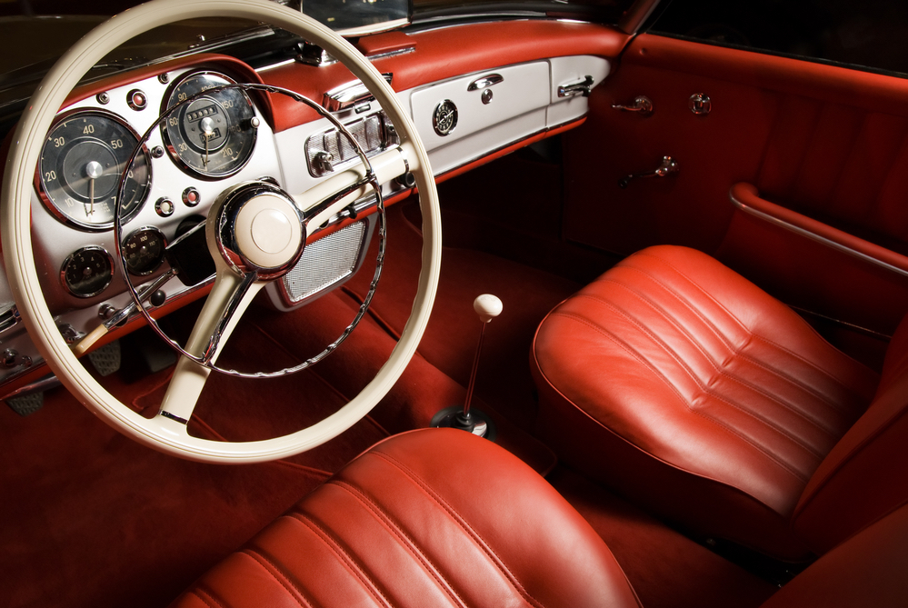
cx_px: 454
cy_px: 304
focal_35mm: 30
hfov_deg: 61.9
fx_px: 758
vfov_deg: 43.7
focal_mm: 20
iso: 400
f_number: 8
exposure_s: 1/250
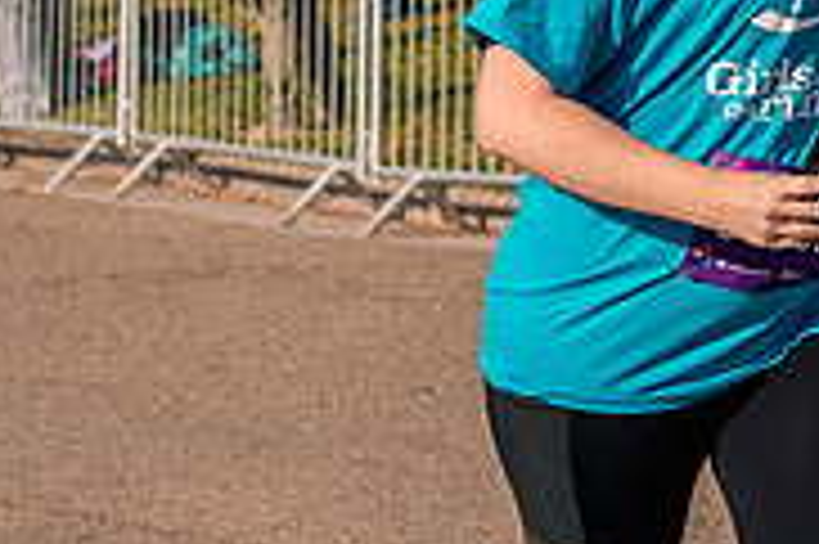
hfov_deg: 9.1
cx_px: 1131
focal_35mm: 222
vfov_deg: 6.2
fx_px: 5046
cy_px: 66
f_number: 5
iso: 200
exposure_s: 1/1250
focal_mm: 55
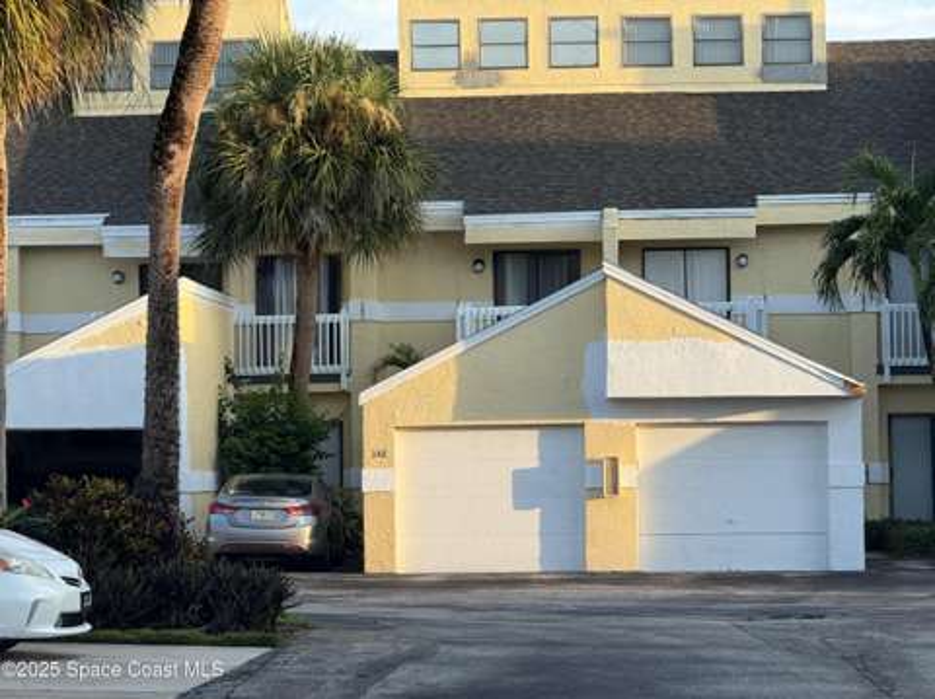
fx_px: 3238
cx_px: 468
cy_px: 350
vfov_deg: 12.3
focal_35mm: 120
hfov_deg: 16.4
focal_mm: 15.66
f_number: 2.8
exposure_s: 1/293
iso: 50
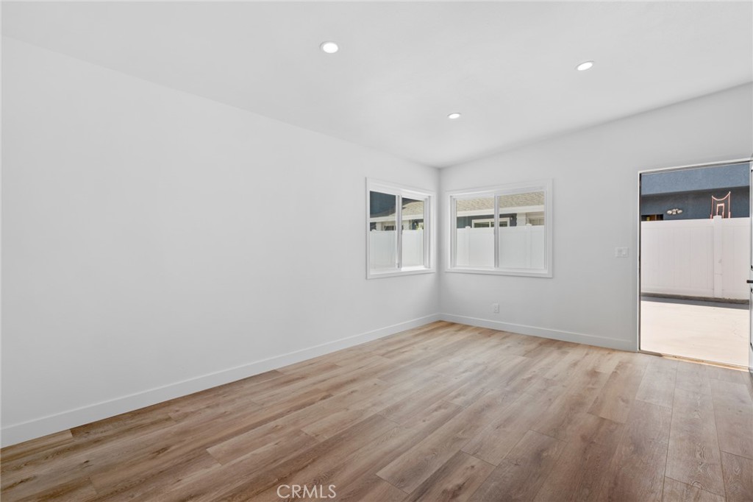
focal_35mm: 16
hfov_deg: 96.8
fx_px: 335
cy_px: 251
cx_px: 376
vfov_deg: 73.7
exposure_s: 1/20
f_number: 8
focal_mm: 16
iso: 200
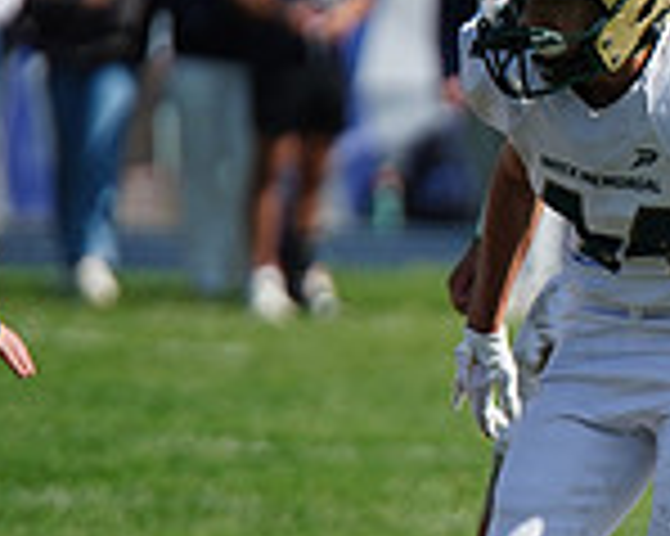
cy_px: 268
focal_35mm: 1095
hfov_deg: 1.8
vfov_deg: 1.4
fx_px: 21699
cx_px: 1061
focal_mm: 300
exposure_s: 1/6400
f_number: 2.8
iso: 400
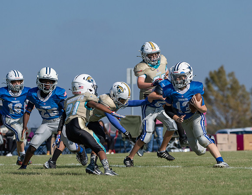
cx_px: 193
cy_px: 115
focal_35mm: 302
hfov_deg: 6.5
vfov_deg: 5.0
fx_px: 2230
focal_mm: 200
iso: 160
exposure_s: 1/4000
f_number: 5.6
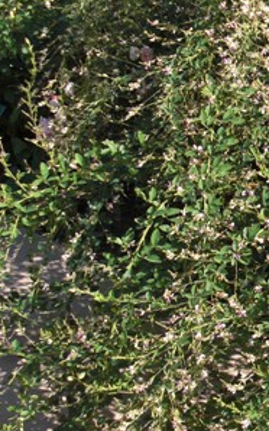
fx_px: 1127
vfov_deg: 21.6
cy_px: 238
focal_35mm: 96
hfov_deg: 12.9
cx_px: 409
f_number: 2.8
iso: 50
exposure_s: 1/400
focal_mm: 6.3
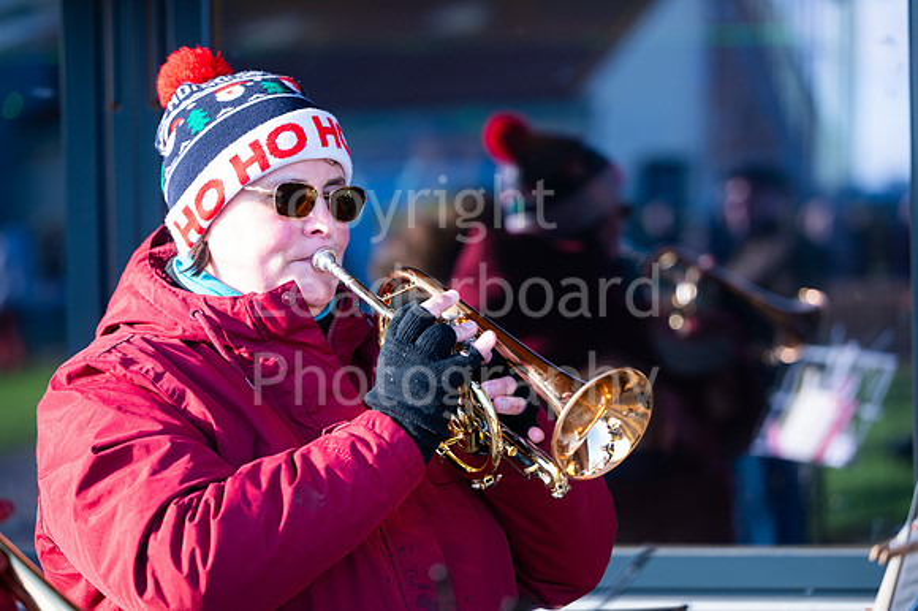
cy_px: 306
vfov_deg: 12.1
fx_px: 2881
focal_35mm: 113
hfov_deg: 18.1
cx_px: 459
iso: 320
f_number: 3.2
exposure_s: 1/400
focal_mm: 110
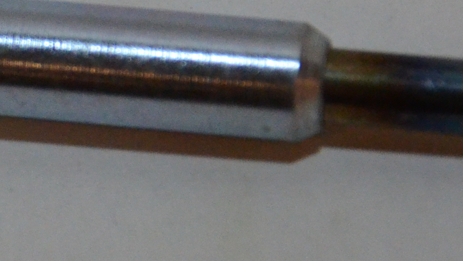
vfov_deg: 2.4
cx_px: -116
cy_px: 26
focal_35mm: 515
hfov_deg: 4.2
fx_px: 6327
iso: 2500
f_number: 5.3
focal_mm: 75
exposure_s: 1/1250
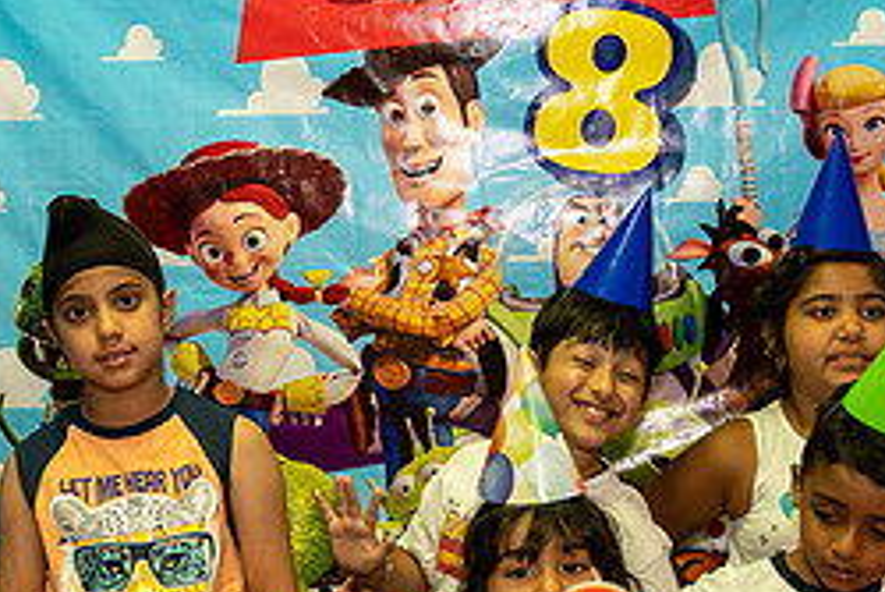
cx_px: 389
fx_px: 1599
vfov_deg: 20.8
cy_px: 420
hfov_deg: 30.9
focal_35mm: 65
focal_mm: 28
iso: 2000
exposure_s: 1/200
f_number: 2.8
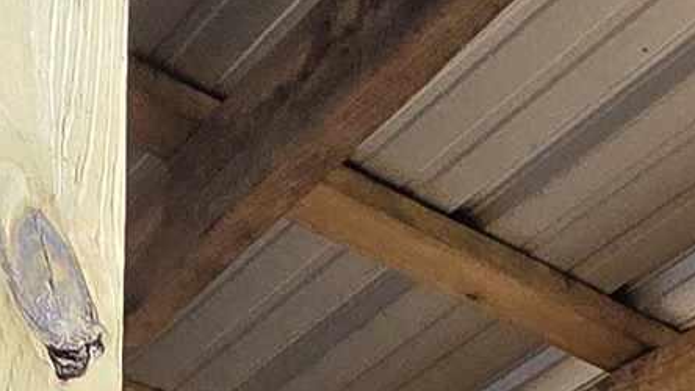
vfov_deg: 8.6
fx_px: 1806
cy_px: 1395
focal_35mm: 98
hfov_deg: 20.6
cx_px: 800
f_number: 2.2
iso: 80
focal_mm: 2.2
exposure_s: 1/2000
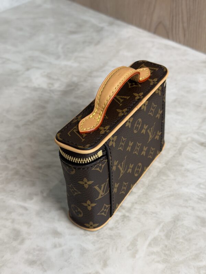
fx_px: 381
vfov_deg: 39.7
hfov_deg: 30.3
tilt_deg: -40.2
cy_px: 137
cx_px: 103
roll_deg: +4.8
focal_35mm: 48
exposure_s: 1/120
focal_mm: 6.76
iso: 80
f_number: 1.78
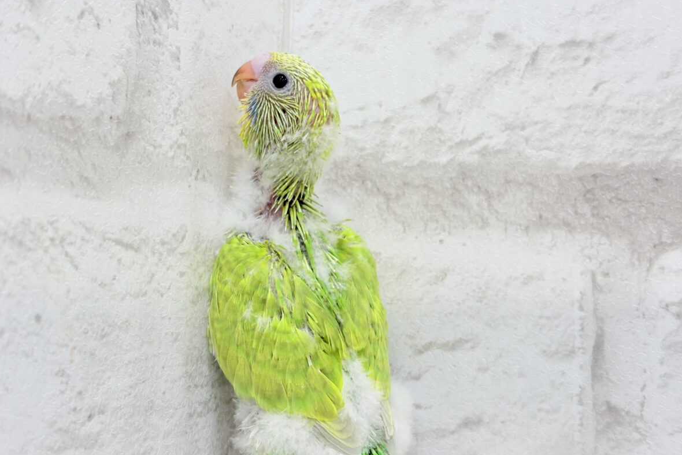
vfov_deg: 24.6
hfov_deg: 36.2
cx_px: 338
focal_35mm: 55
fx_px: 1042
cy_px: 255
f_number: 1.6
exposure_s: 1/100
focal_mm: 5.96
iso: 64
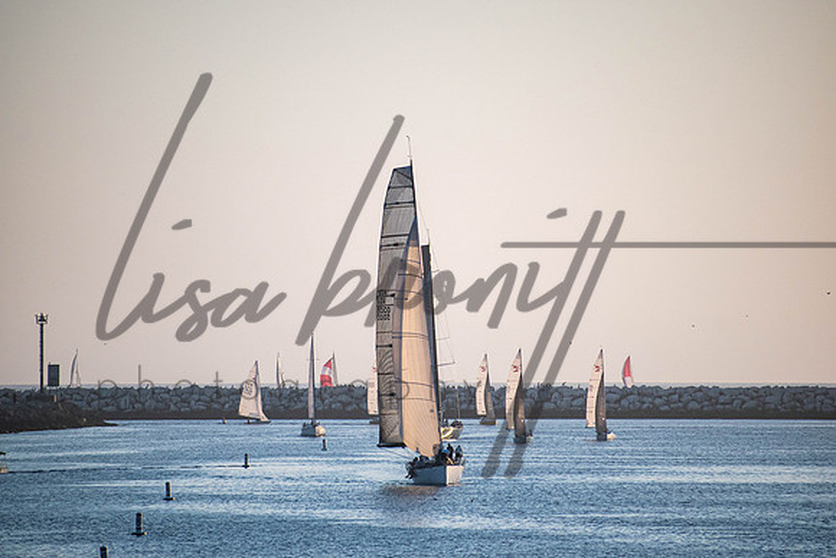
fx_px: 9559
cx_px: 418
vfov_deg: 3.3
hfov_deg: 5.0
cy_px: 279
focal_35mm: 412
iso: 800
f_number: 6.3
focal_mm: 270
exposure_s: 1/400
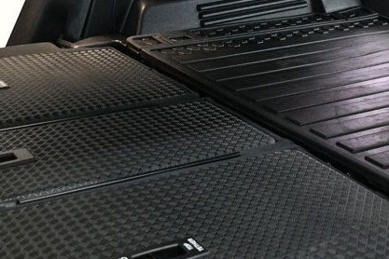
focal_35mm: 81
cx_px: 251
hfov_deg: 25.0
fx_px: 875
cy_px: 64
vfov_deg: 16.8
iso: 3200
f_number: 3.5
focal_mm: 22
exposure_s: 1/60
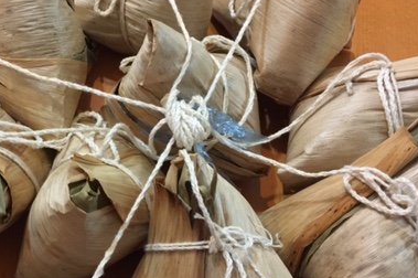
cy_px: 202
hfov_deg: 38.5
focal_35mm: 51
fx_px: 592
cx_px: 139
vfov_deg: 26.2
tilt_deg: -63.0
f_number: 2.2
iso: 125
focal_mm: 4.15
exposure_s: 1/10
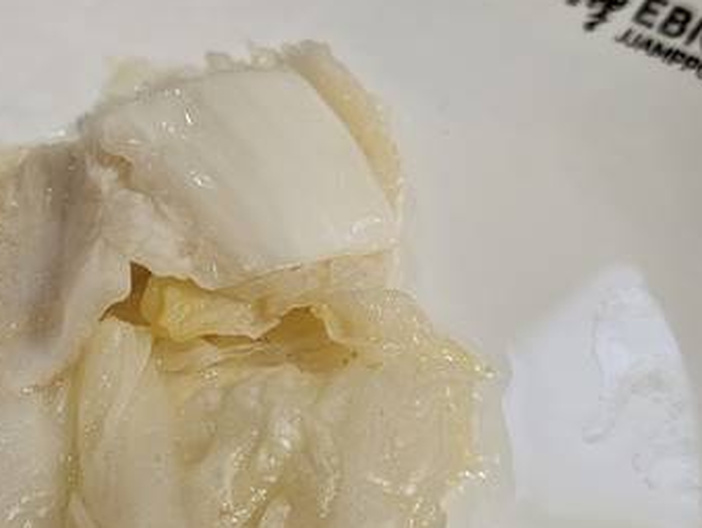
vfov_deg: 25.7
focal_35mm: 57
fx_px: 1157
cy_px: 278
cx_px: 226
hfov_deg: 33.4
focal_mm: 6.3
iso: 100
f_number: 1.7
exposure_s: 1/120
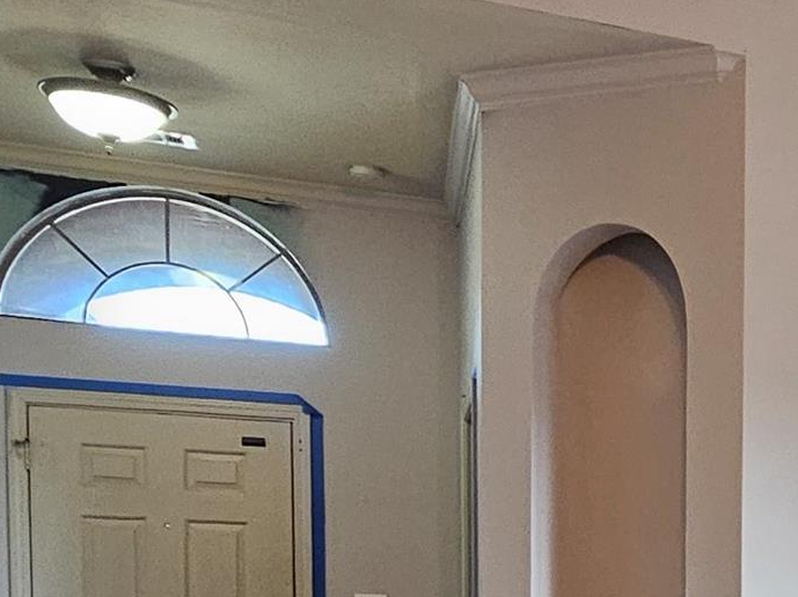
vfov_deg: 23.4
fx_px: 1336
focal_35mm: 58
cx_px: 1142
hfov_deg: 26.1
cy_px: 683
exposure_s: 1/60
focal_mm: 2.2
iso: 250
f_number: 2.2
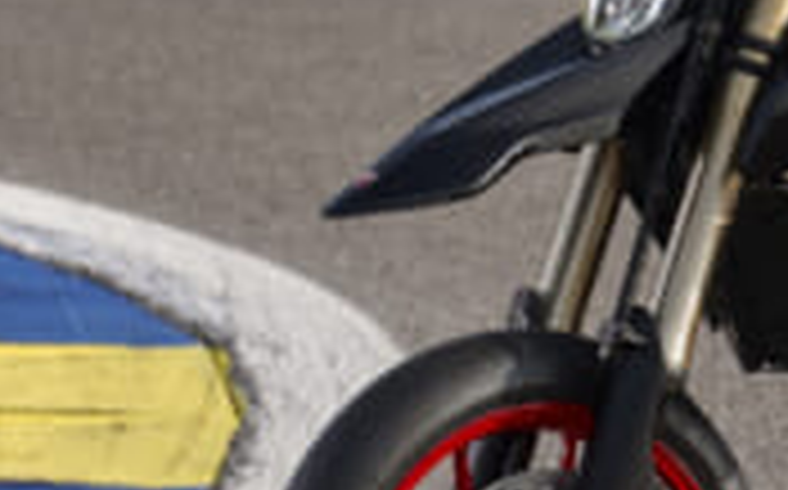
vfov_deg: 2.1
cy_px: 548
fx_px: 13517
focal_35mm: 630
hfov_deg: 3.3
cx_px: 774
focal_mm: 141
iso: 125
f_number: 5
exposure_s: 1/640
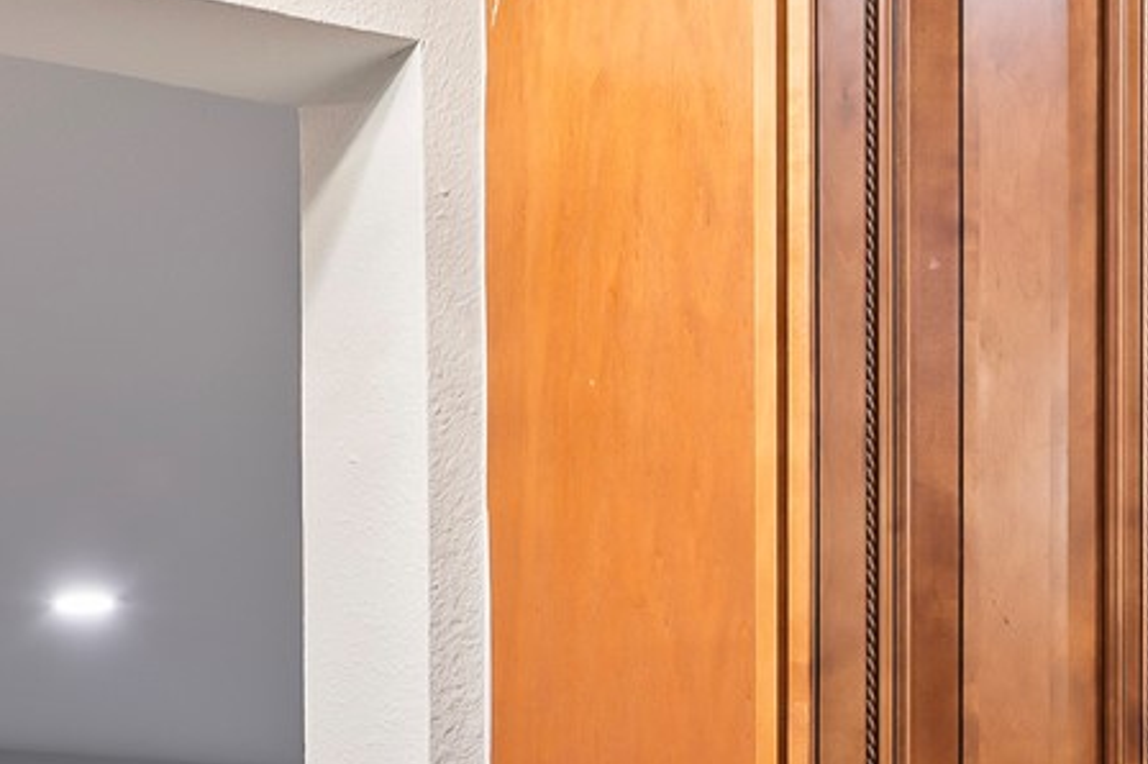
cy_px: 1161
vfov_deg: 13.3
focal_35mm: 97
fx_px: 3091
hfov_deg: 20.7
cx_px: 197
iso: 125
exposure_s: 1/1.67
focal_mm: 20
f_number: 6.3
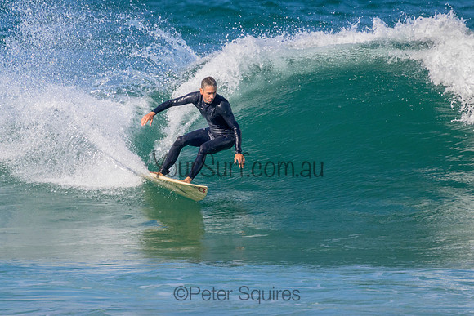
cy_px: 133
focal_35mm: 1095
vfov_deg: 1.3
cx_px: 202
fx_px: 14420
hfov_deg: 1.9
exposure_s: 1/2000
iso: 1600
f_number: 11
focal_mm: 800
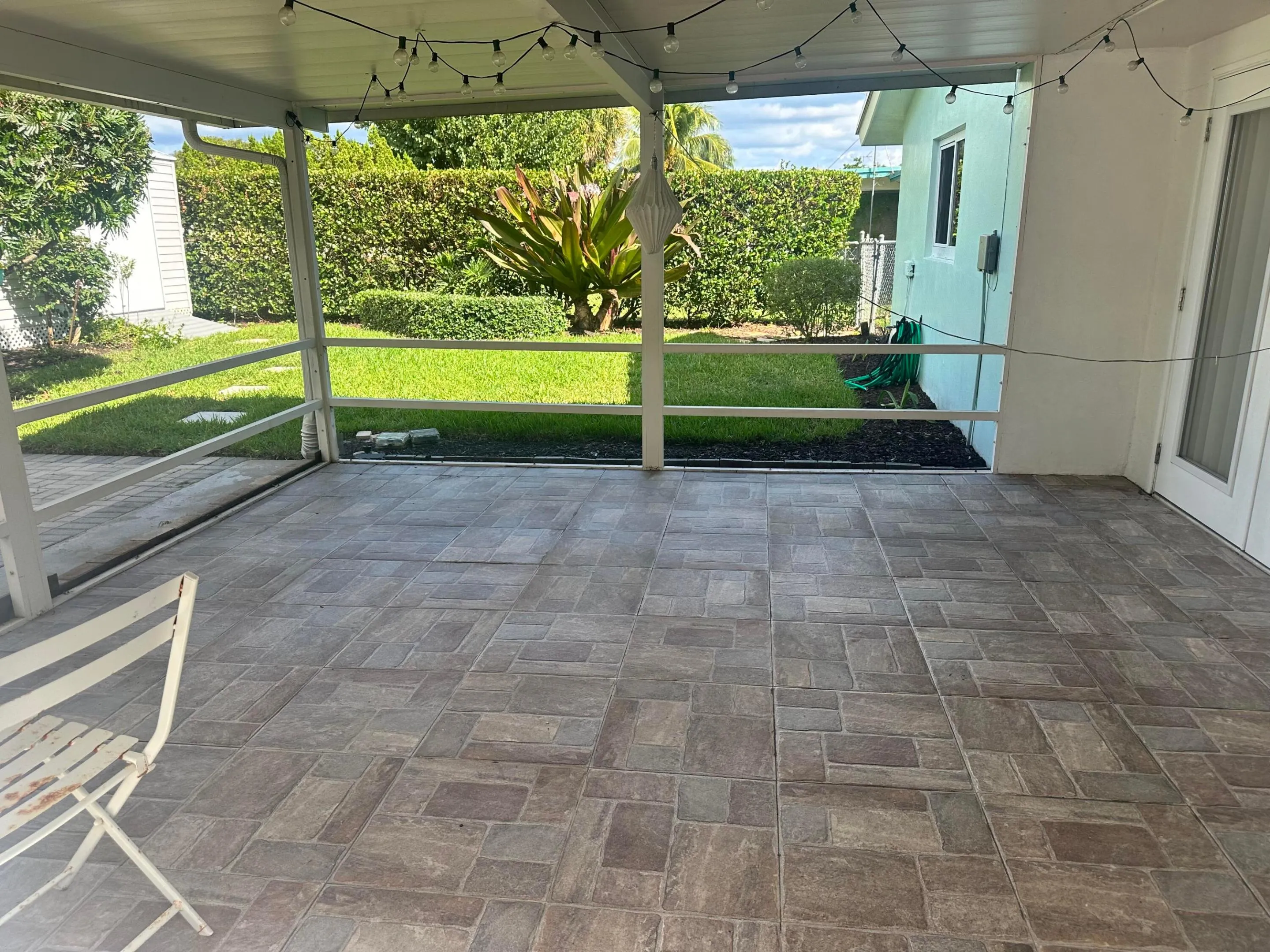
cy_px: 476
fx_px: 881
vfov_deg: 56.8
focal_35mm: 24
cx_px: 635
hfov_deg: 71.6
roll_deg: +0.7
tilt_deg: -15.0
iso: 80
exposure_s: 1/626
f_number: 1.78
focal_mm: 6.86
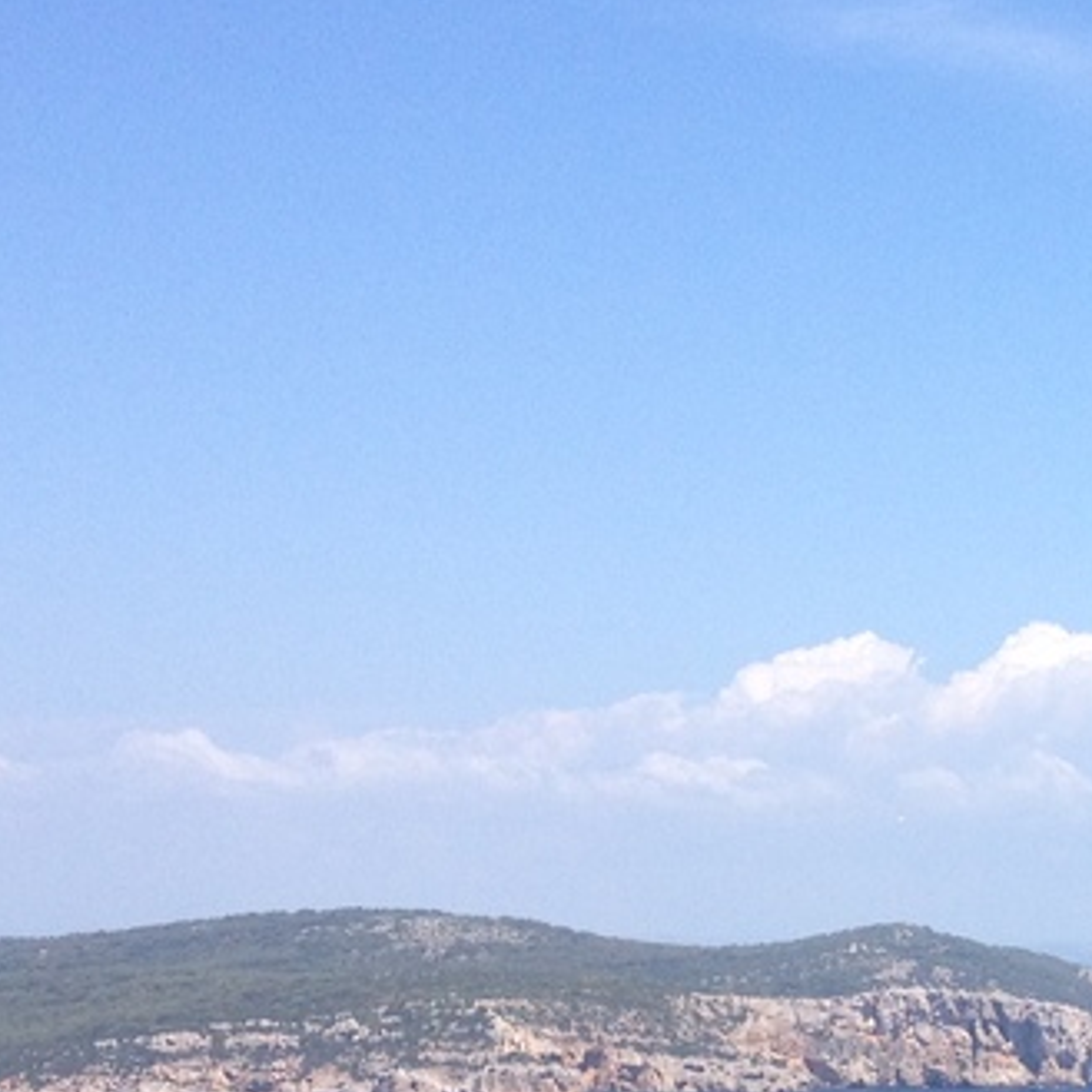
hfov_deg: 14.8
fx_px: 4033
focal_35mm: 113
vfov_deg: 15.2
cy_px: 1009
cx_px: 1401
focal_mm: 4.28
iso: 50
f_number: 2.4
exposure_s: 1/1534
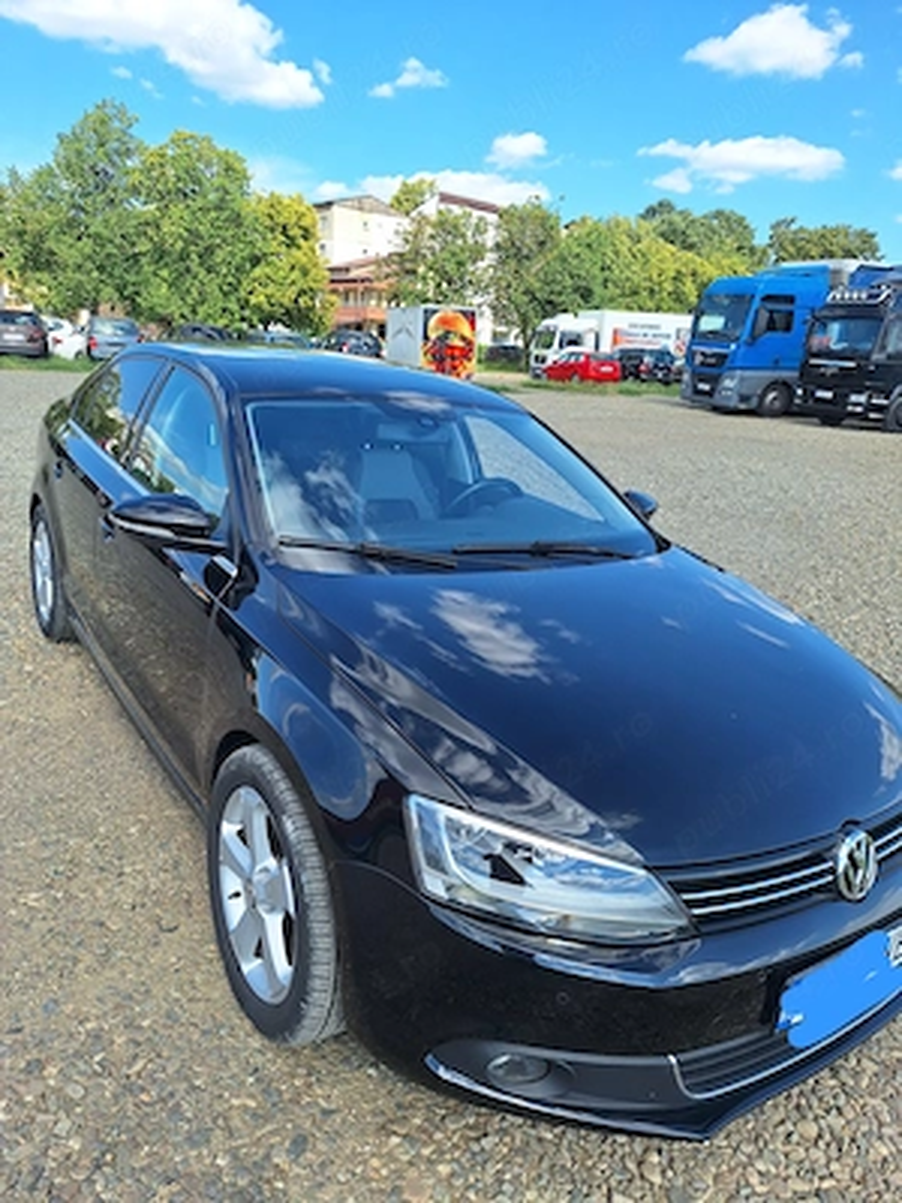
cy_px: 602
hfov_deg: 58.9
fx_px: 799
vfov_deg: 73.9
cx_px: 451
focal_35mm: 23
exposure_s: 1/1667
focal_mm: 5.54
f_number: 1.8
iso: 40
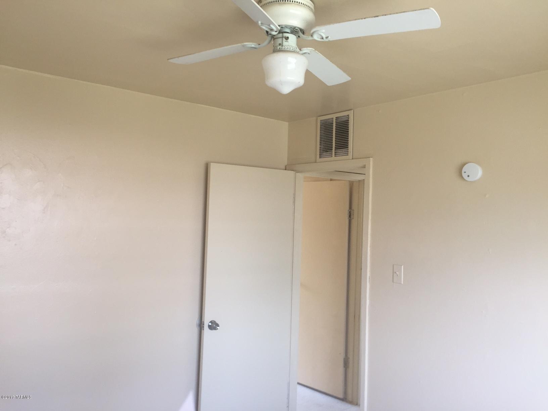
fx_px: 459
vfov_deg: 48.2
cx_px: 274
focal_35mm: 29
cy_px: 206
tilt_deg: +3.0
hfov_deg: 61.7
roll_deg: -3.0
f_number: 2.2
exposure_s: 1/60
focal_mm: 4.15
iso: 40
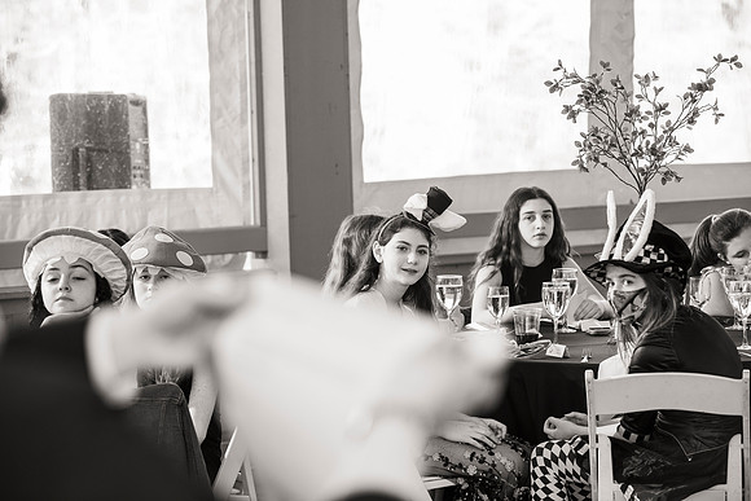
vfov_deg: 12.7
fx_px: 2256
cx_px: 387
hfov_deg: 18.9
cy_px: 243
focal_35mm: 108
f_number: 4
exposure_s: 1/160
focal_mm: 105
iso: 500
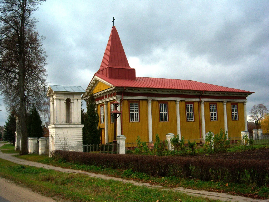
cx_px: 134
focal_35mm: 36
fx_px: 280
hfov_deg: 51.4
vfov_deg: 39.7
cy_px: 101
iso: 80
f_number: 4.8
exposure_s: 1/320
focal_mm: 7.5
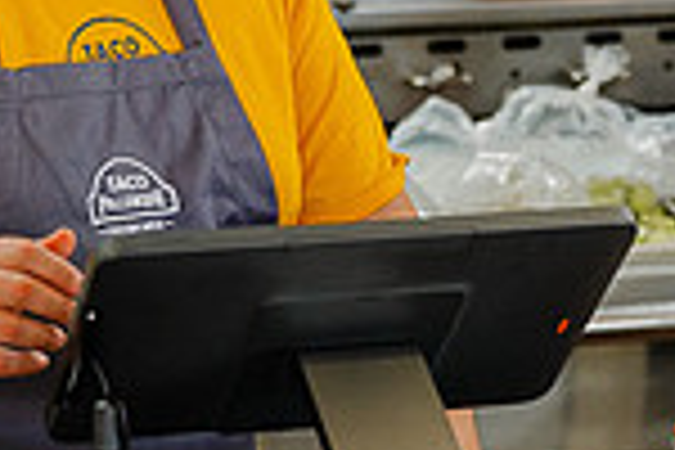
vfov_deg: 9.3
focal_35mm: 147
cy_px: 236
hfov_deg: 13.9
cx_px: 436
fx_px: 2756
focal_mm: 38
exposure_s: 1/200
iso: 800
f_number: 2.8
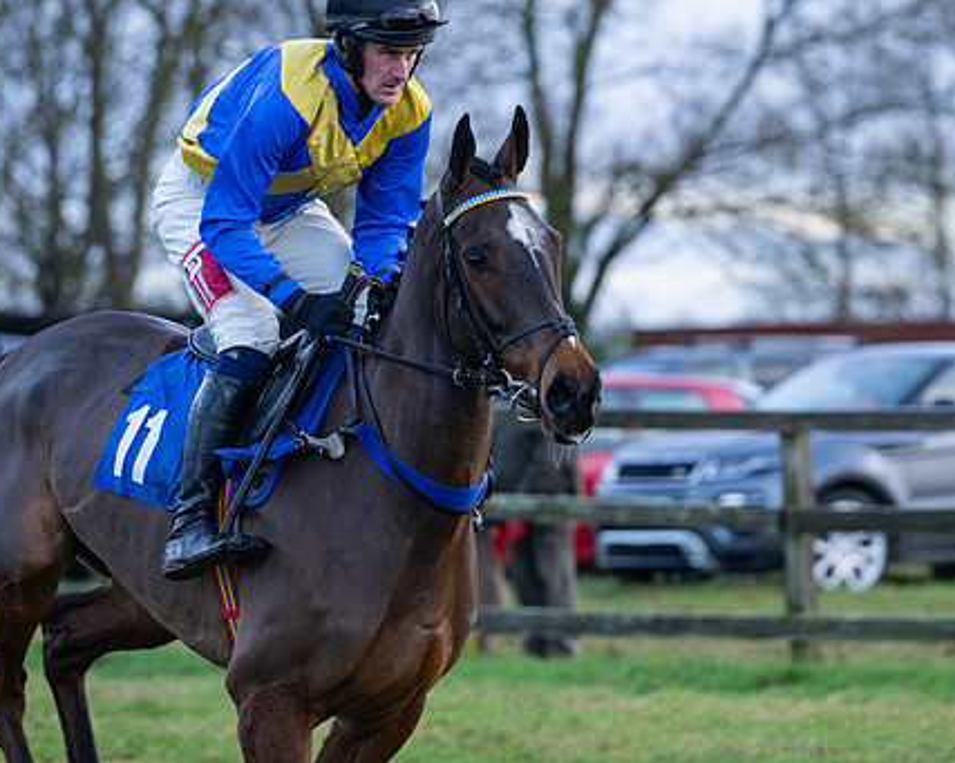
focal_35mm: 245
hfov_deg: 7.9
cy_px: 284
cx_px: 441
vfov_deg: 6.3
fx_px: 6920
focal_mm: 165
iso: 800
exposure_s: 1/500
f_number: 4
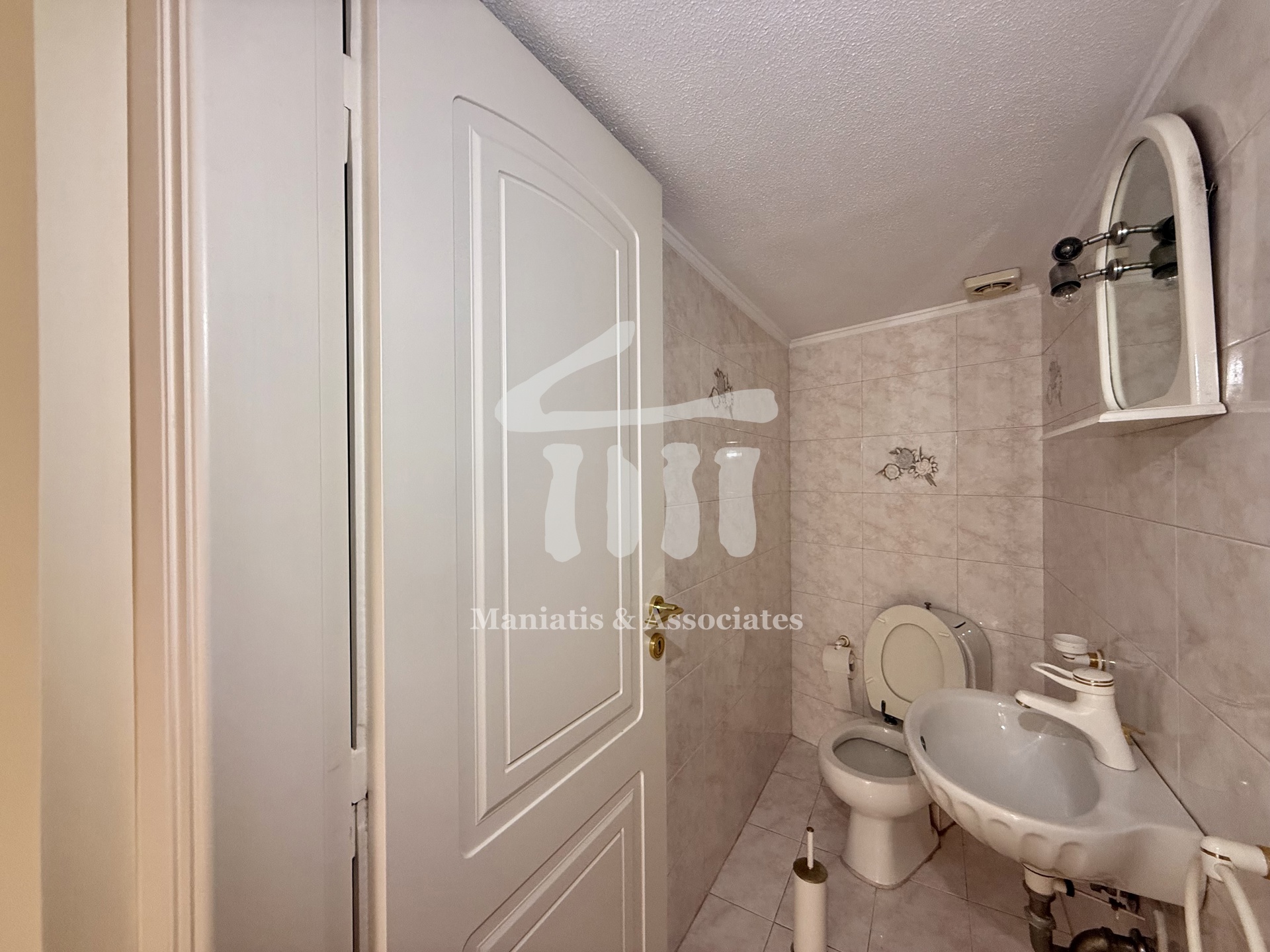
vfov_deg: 85.7
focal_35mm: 14
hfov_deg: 102.1
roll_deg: -0.2
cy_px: 476
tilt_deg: +0.1
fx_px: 514
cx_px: 635
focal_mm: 2.22
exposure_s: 1/99
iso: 200
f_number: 2.2
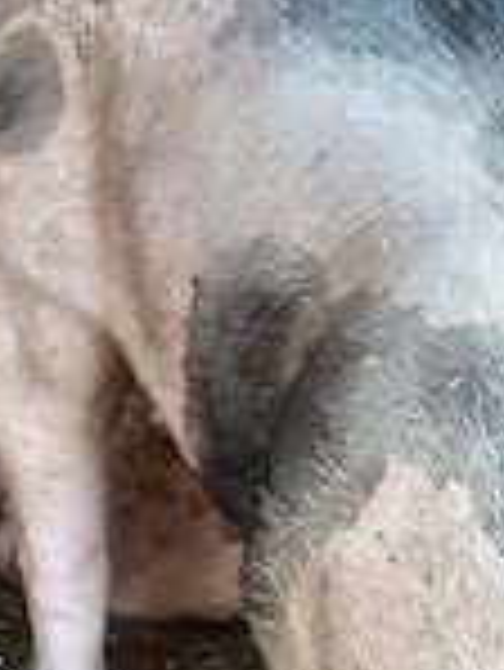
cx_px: 626
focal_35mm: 145
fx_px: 2811
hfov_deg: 10.1
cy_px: 780
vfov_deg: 13.3
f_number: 1.8
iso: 728
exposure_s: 1/20
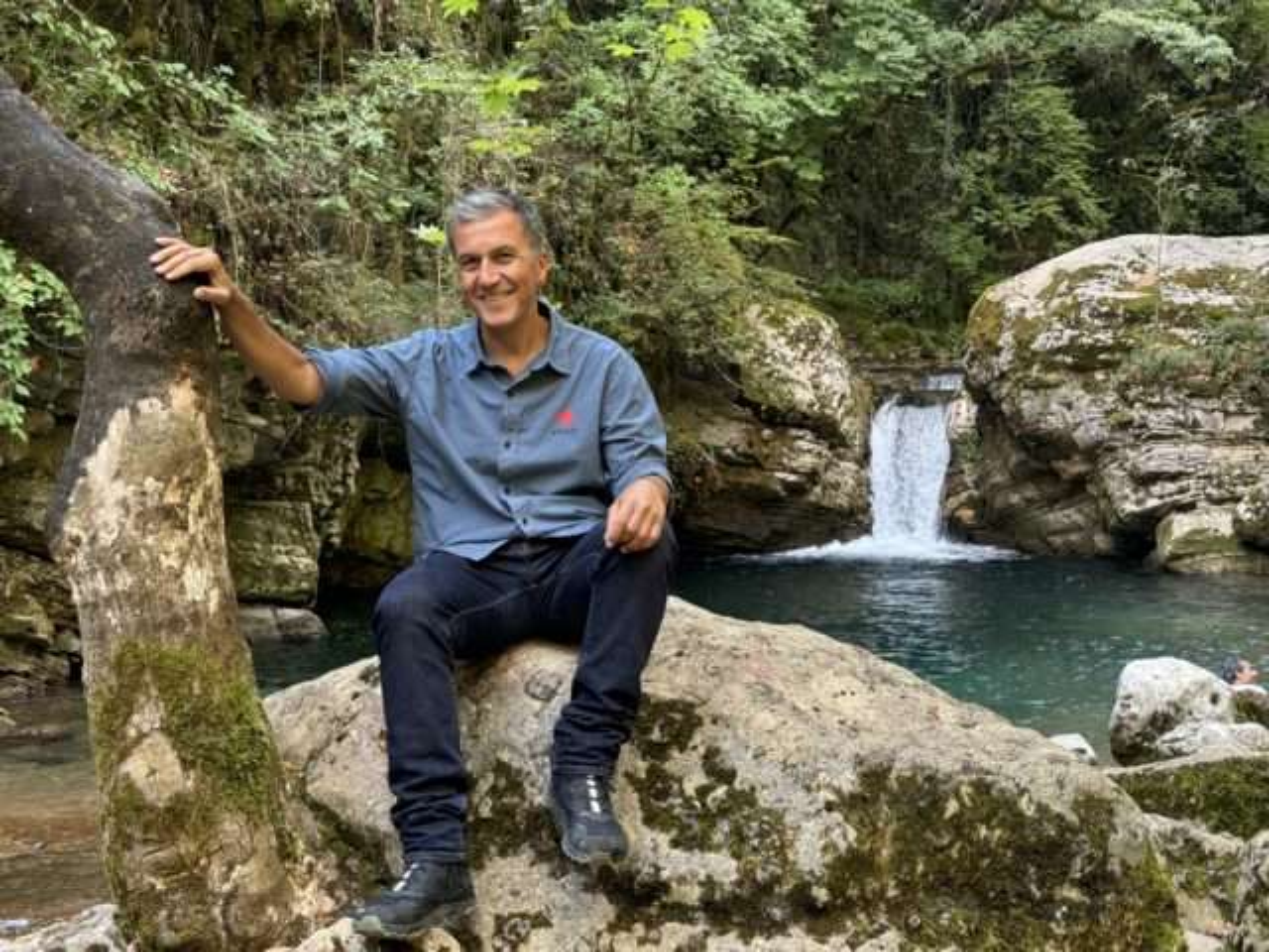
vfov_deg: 30.3
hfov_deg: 39.7
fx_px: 1760
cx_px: 634
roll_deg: +1.6
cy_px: 476
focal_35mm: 48
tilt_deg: -1.1
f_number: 1.78
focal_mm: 6.86
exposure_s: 1/121
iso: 80
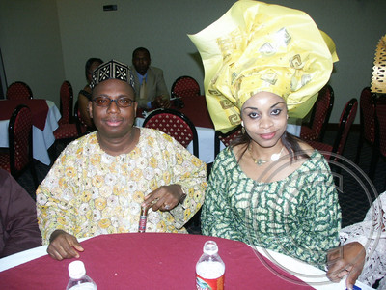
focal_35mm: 28
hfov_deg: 63.4
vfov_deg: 49.7
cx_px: 193
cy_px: 145
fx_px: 312
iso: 200
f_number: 2.8
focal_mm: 7.21
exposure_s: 1/90
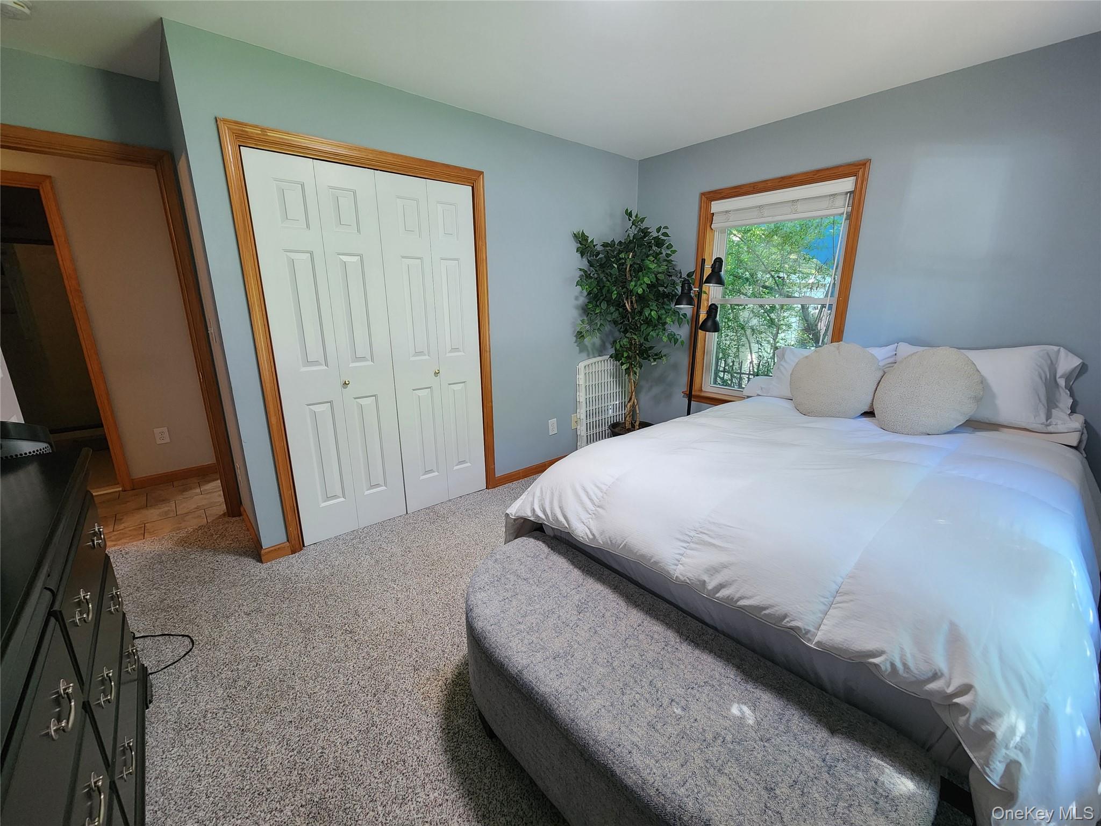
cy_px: 413
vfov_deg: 89.9
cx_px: 550
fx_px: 413
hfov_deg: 106.2
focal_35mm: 13
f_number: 2.2
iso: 320
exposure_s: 1/40
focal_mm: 2.2
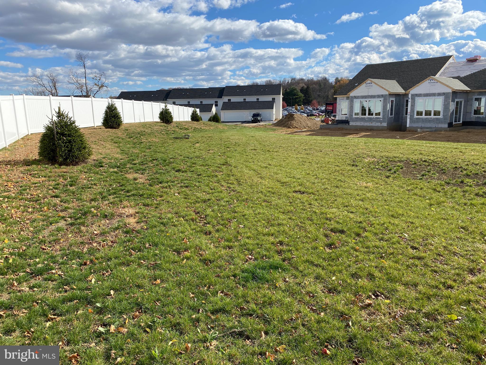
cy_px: 182
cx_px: 243
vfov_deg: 53.1
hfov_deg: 67.3
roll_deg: -1.1
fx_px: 365
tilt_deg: -11.4
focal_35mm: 26
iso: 32
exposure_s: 1/2817
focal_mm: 4.25
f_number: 1.8
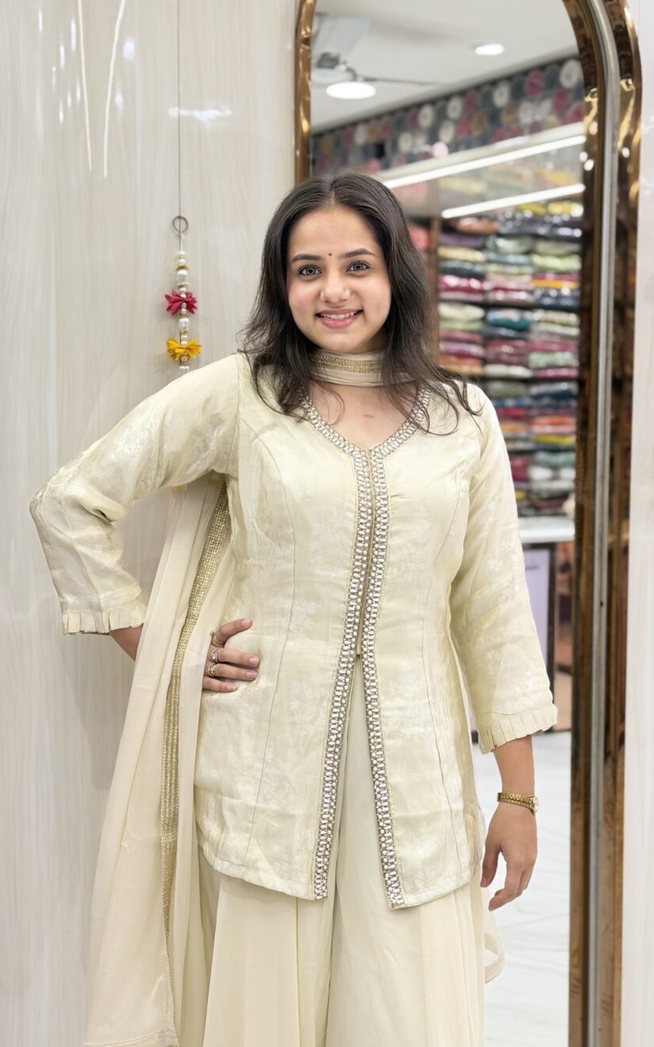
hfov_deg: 25.3
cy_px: 523
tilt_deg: -4.1
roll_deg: -0.9
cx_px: 383
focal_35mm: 51
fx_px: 1455
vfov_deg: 39.6
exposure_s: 1/100
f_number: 1.78
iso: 64
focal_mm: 6.76
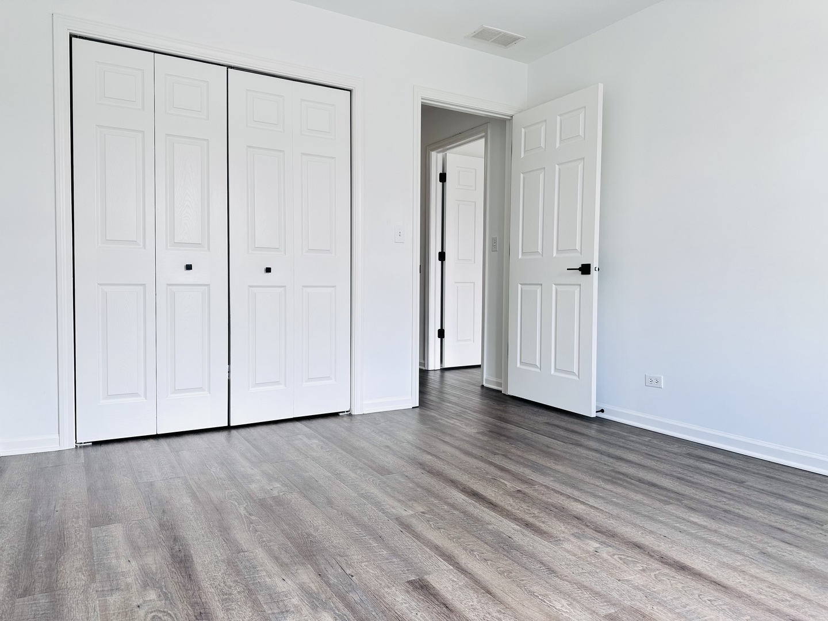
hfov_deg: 71.6
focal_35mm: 24
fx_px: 574
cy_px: 310
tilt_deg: -1.3
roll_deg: -0.5
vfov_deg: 56.8
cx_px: 414
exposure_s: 1/120
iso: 50
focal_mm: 6.86
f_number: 1.78
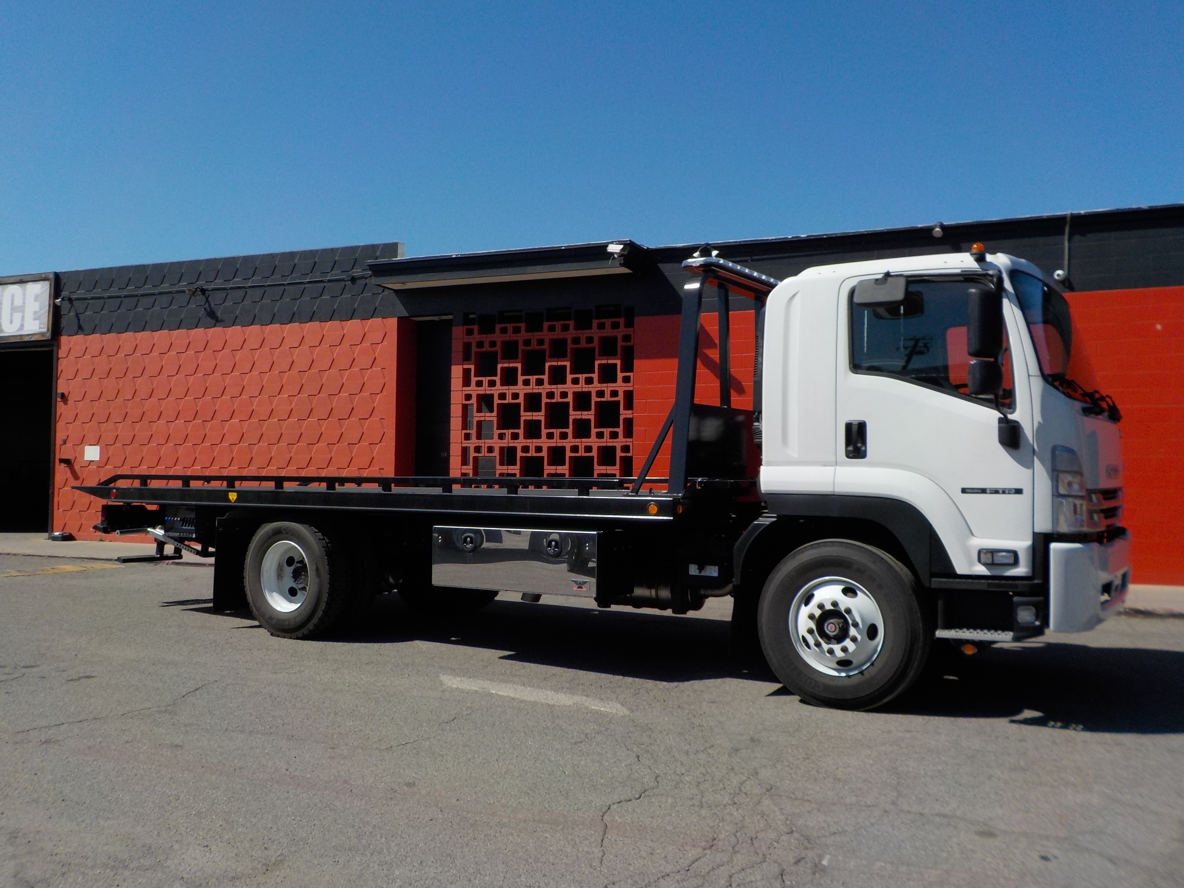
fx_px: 1026
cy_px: 444
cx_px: 592
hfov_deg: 60.0
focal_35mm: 30
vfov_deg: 46.8
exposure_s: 1/1250
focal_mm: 4.1
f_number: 3.3
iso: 125
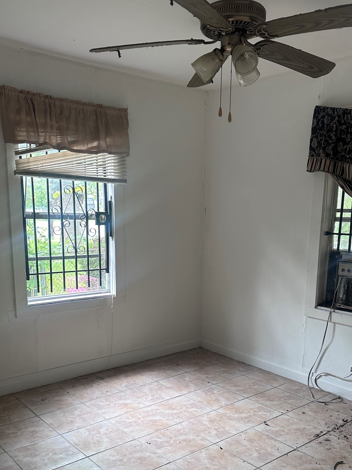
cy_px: 301
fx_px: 461
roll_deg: -2.4
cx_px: 177
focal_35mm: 34
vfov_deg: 53.2
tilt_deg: -8.8
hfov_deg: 41.8
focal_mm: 6.86
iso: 125
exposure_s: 1/121
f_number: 1.78
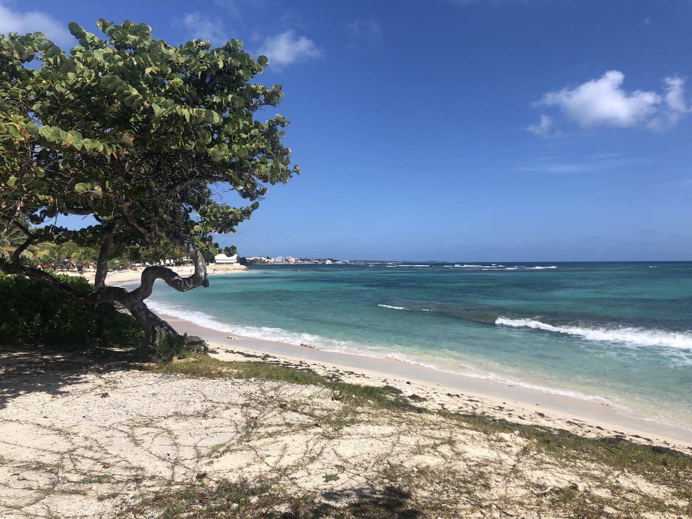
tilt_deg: -0.8
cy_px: 260
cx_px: 346
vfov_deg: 49.7
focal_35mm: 28
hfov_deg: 63.4
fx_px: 560
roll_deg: +1.1
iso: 20
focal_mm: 4
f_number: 1.8
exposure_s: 1/3205
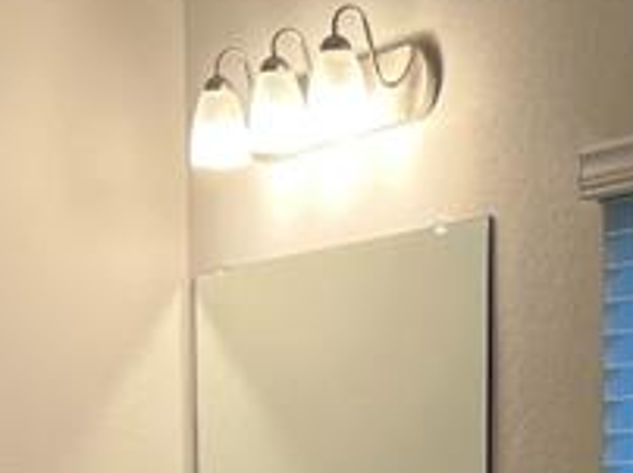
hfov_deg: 14.9
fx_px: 2411
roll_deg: +0.9
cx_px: 423
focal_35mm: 132
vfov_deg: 10.6
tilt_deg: -5.3
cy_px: 805
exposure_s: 1/120
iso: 64
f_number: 1.5
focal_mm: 5.7
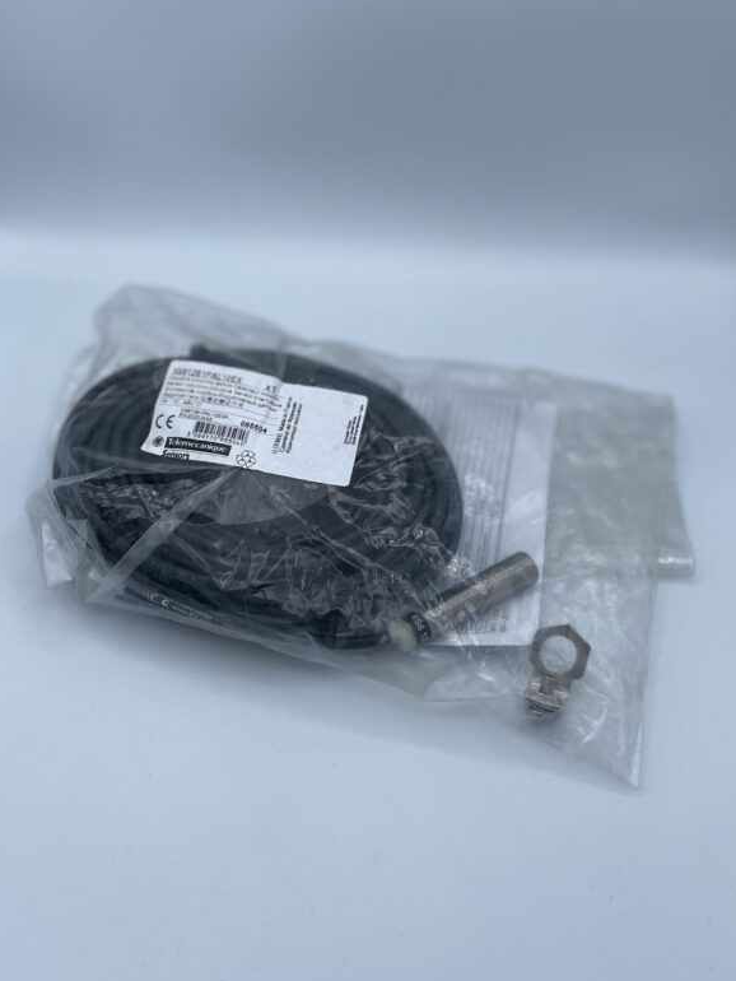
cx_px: 358
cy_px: 478
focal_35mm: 27
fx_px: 765
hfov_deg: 51.4
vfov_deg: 65.3
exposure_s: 1/2564
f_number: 1.6
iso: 50
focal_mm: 4.2
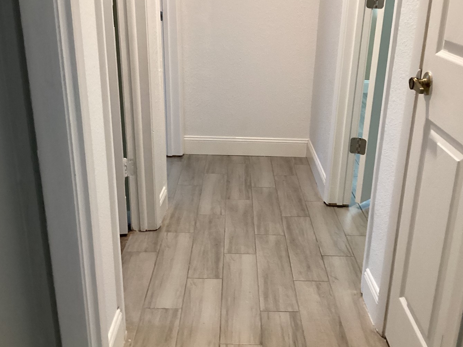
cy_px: 158
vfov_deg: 38.6
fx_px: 495
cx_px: 238
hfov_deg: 50.1
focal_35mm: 37
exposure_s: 1/60
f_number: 2.4
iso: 320
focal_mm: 3.3
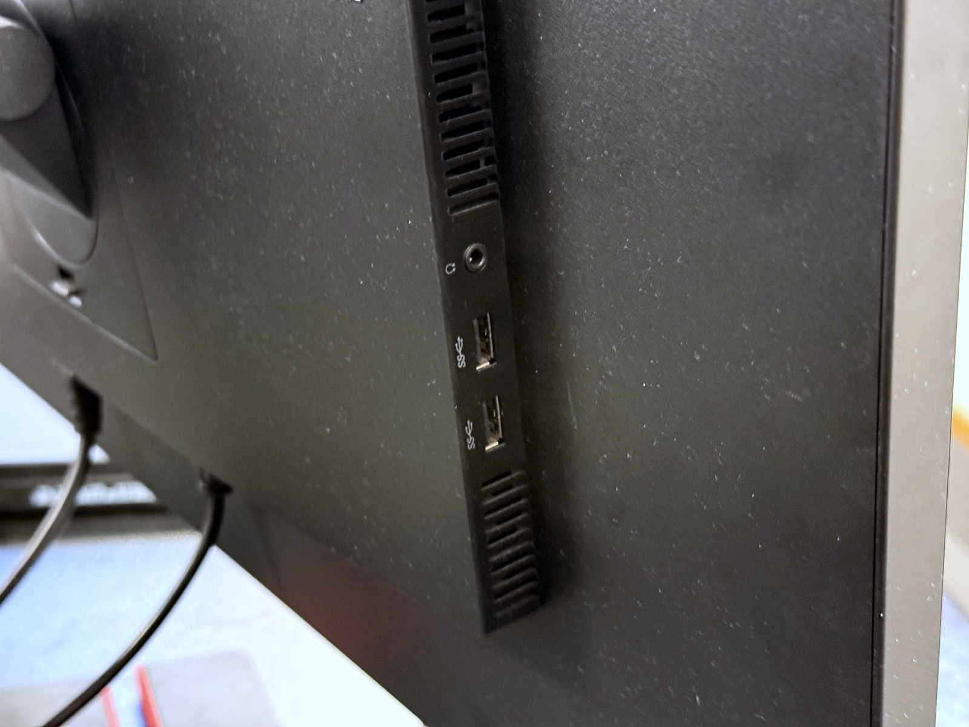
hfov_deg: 39.7
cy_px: 364
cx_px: 484
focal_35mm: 48
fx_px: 1344
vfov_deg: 30.3
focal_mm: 6.76
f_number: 1.78
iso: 640
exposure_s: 1/25
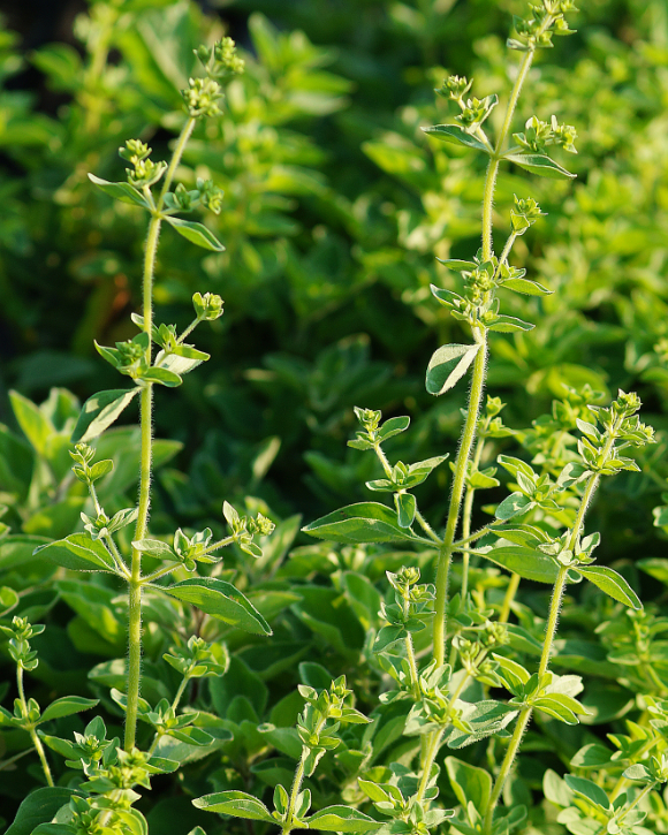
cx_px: 402
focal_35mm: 233
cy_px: 546
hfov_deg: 6.6
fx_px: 5758
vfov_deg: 8.3
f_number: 4.5
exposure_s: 1/160
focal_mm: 100
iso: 100
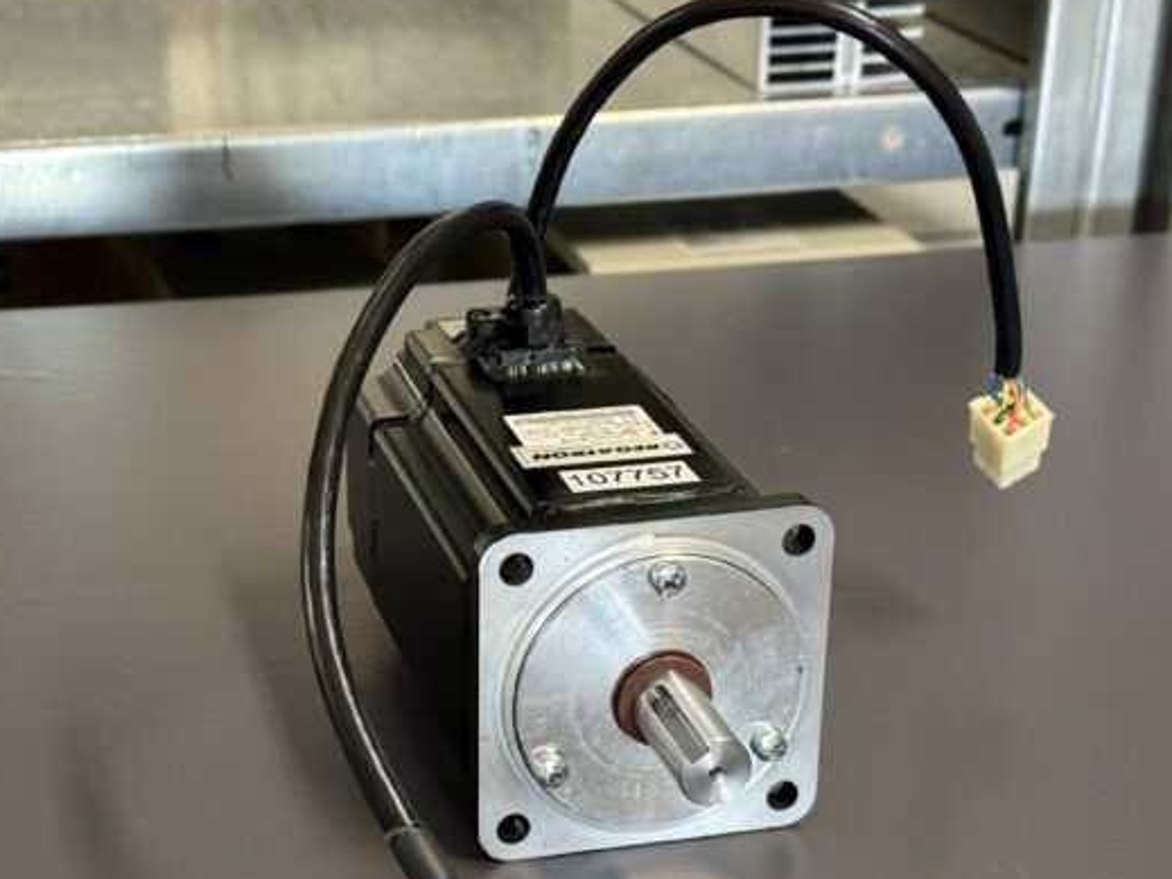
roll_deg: -0.4
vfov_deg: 20.6
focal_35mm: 71
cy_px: 583
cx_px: 402
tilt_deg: -24.4
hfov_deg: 27.3
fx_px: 2403
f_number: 1.78
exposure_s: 1/50
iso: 250
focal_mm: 6.76
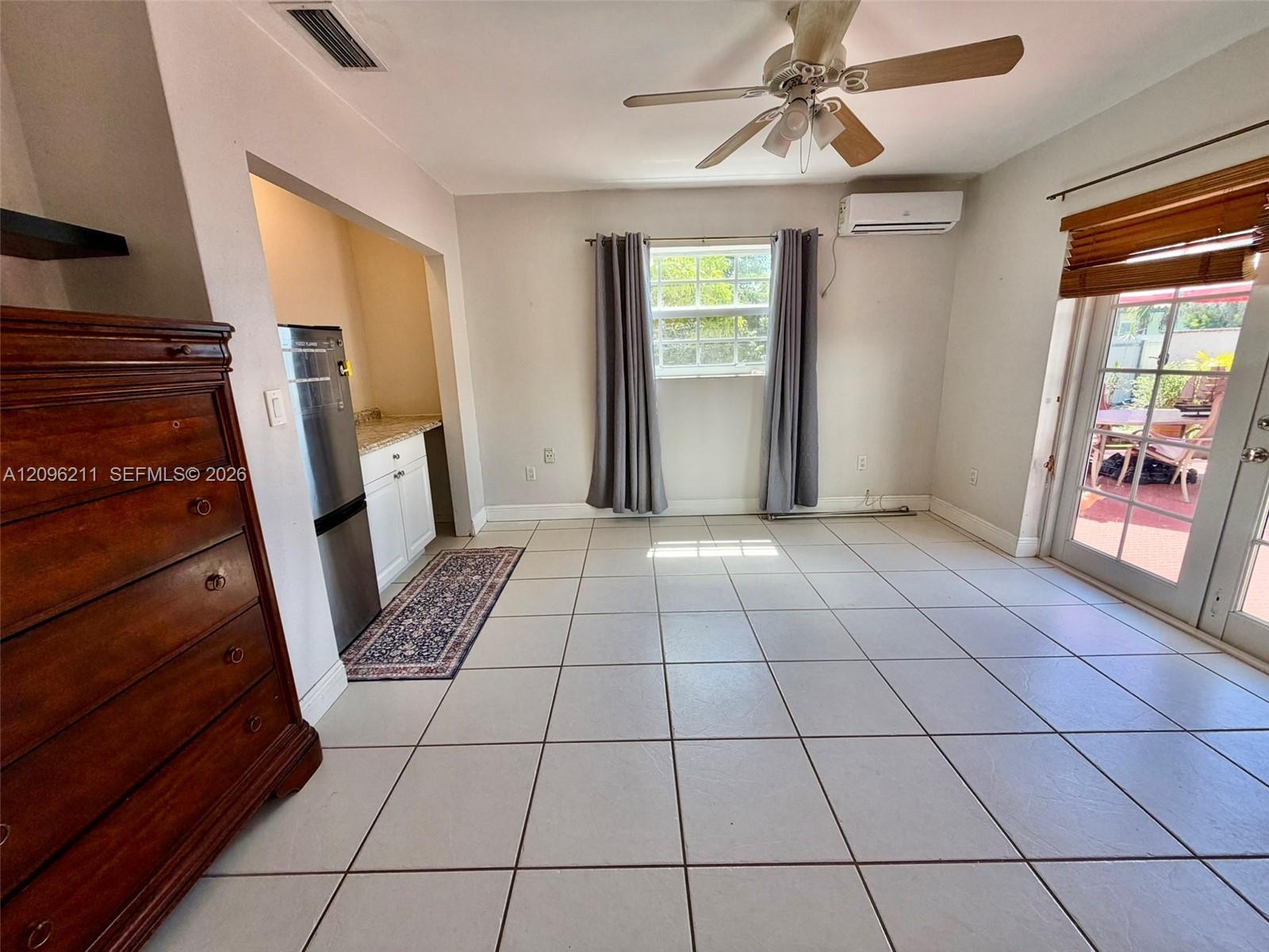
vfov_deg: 85.7
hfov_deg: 102.1
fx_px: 513
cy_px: 476
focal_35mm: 14
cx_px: 634
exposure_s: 1/121
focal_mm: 2.22
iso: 100
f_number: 2.2
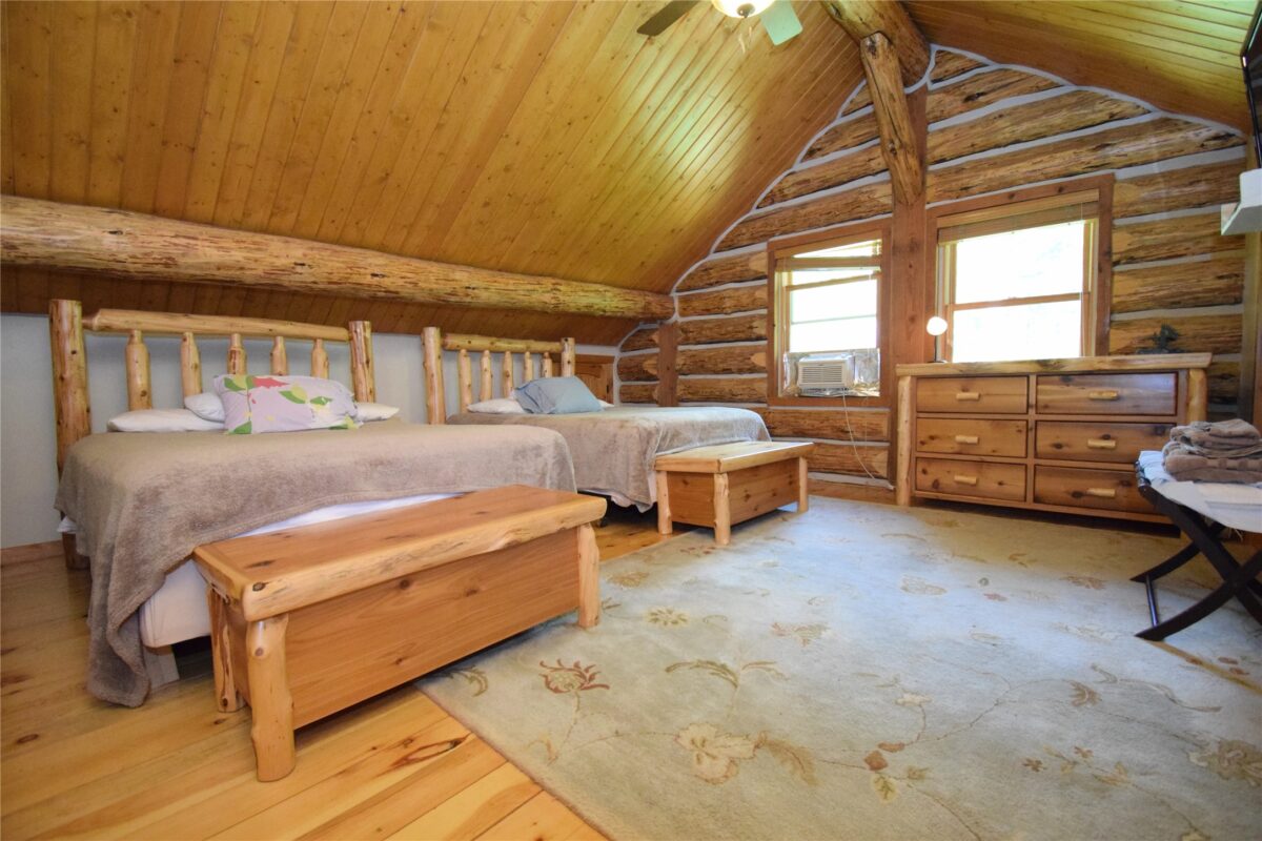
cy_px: 420
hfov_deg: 100.4
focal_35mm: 15
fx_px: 526
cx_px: 631
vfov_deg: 77.3
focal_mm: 10
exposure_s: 1/60
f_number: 4.5
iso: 4500
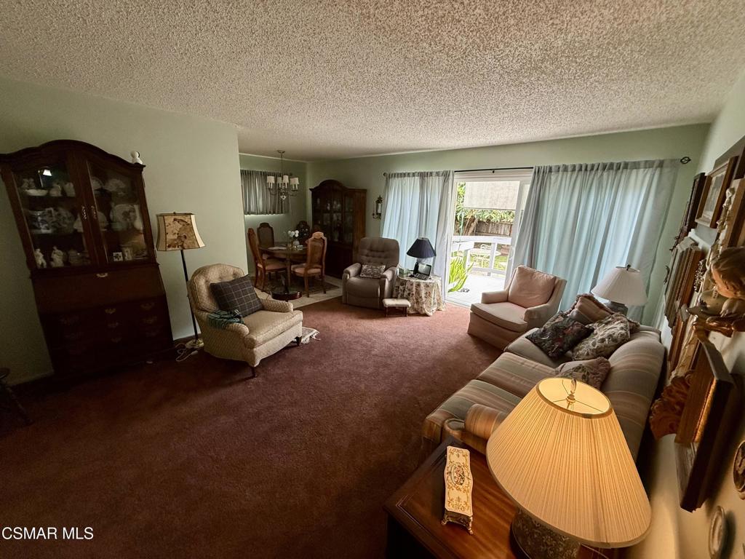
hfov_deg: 102.1
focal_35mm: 14
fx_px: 301
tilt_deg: -15.8
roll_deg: -1.2
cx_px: 372
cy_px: 280
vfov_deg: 85.7
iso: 250
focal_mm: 2.22
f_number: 2.2
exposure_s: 1/120
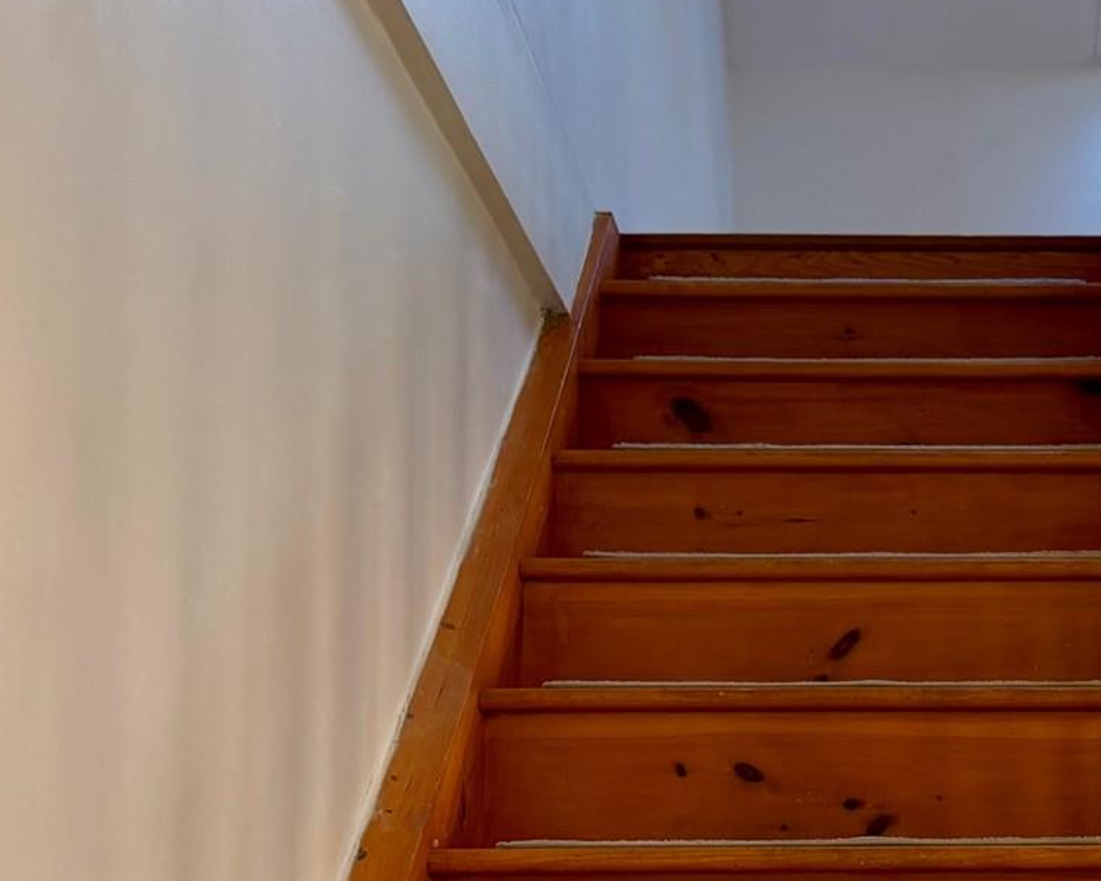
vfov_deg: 23.4
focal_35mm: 64
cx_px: 969
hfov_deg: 28.5
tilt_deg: +6.7
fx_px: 2085
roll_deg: +0.8
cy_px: 736
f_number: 1.78
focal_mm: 6.76
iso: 125
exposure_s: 1/60
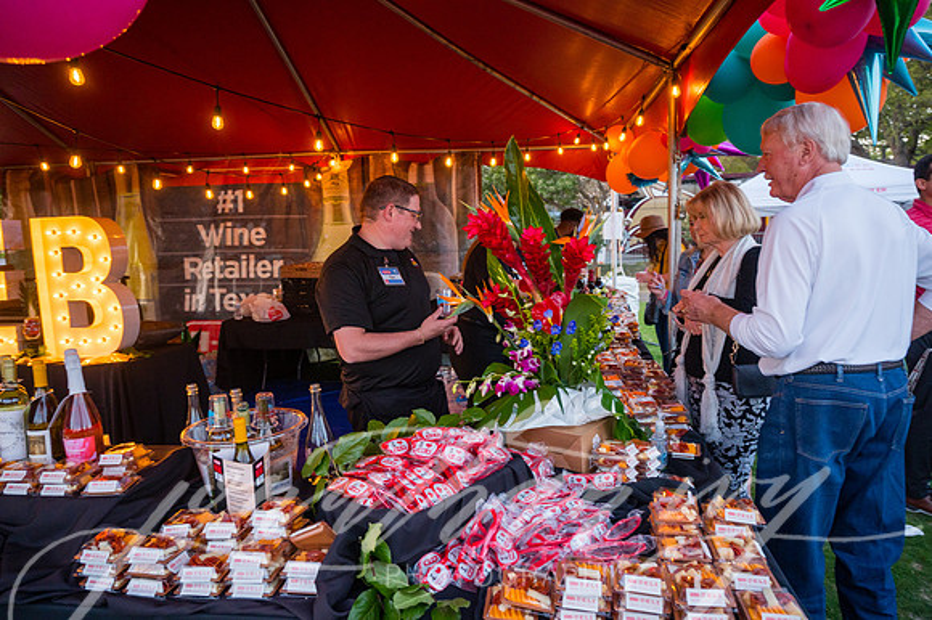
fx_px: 621
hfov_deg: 73.8
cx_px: 466
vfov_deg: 53.1
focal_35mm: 24
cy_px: 310
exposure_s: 1/320
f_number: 4
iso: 1250
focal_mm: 24
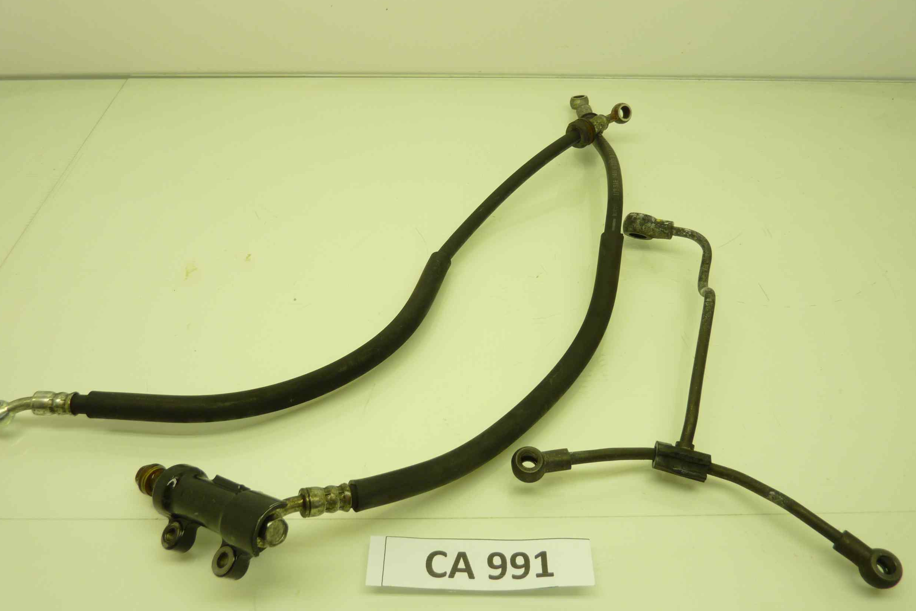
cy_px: 317
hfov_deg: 67.4
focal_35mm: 27
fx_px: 687
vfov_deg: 47.9
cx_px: 454
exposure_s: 1/30
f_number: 3.3
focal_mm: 4.1
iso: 80
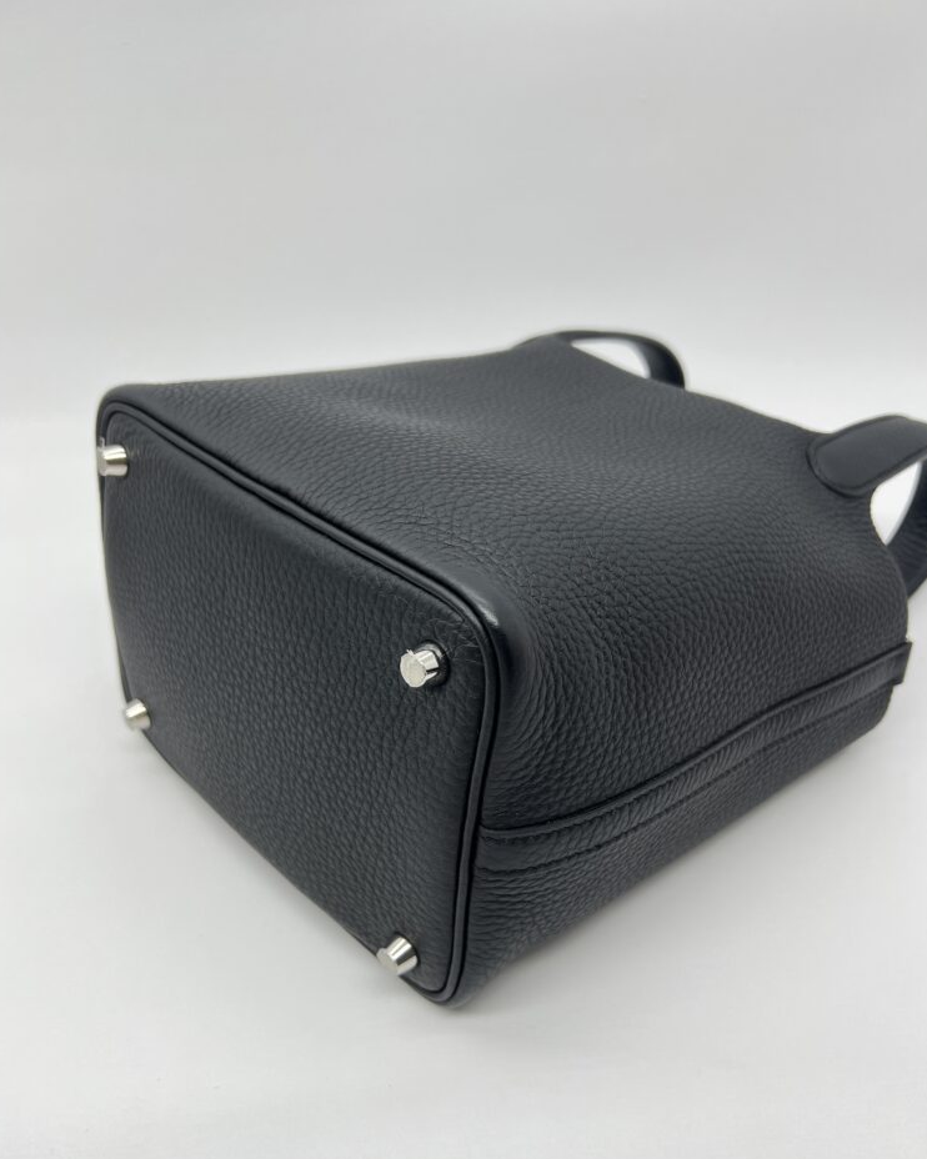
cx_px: 466
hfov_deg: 51.5
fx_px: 961
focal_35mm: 28
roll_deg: +2.7
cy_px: 637
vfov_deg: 62.1
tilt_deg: -37.2
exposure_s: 1/103
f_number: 1.5
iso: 32
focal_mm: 5.7
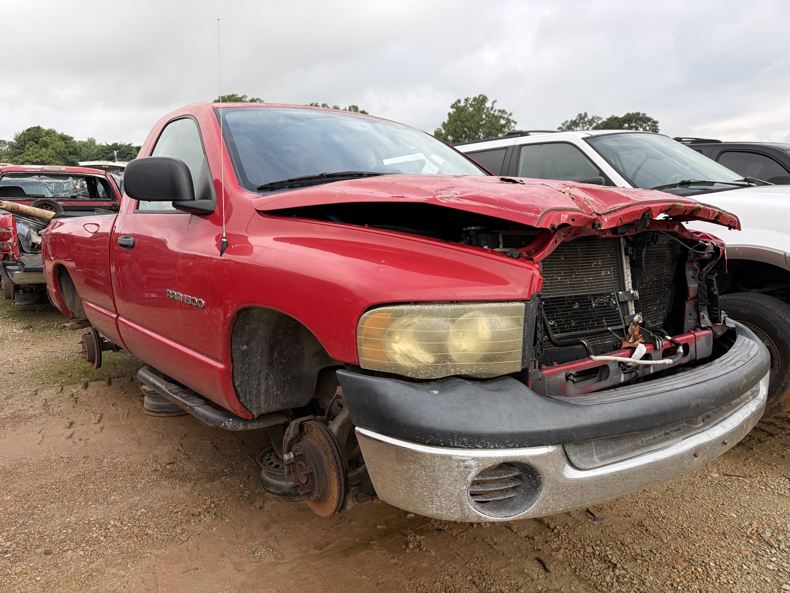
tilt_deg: -10.4
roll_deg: -0.8
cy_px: 296
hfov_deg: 67.3
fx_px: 593
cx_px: 395
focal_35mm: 26
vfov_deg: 53.1
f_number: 1.6
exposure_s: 1/680
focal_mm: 5.96
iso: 50
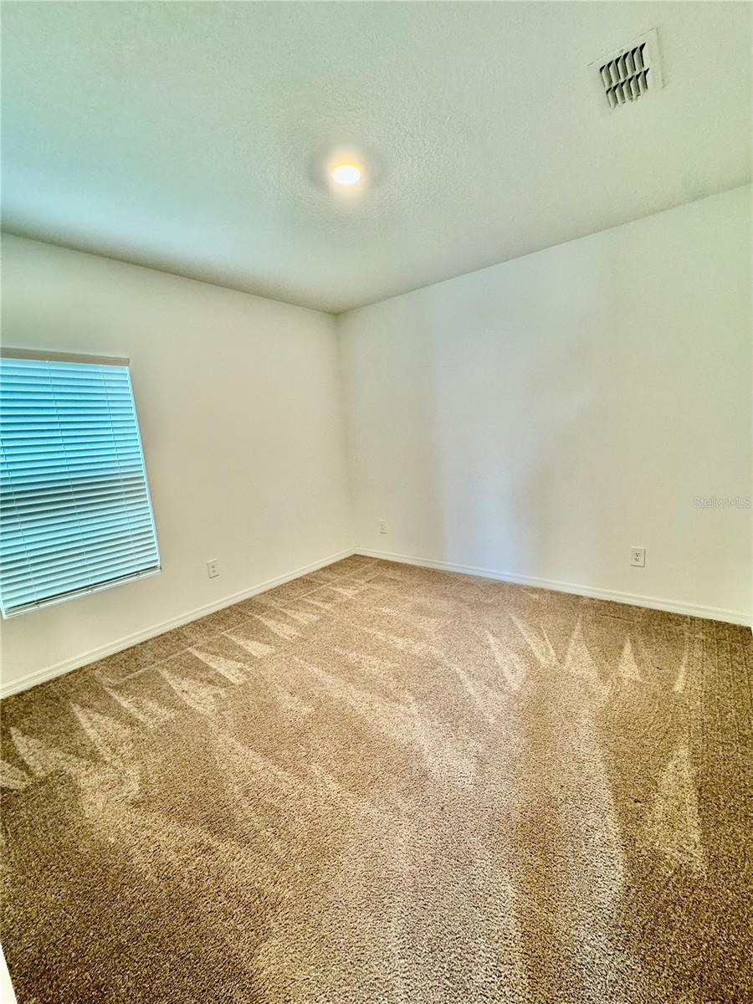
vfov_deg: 102.1
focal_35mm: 14
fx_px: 406
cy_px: 502
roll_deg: +4.3
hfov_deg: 85.7
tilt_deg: -9.9
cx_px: 376
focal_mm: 2.22
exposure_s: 1/60
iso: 250
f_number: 2.2
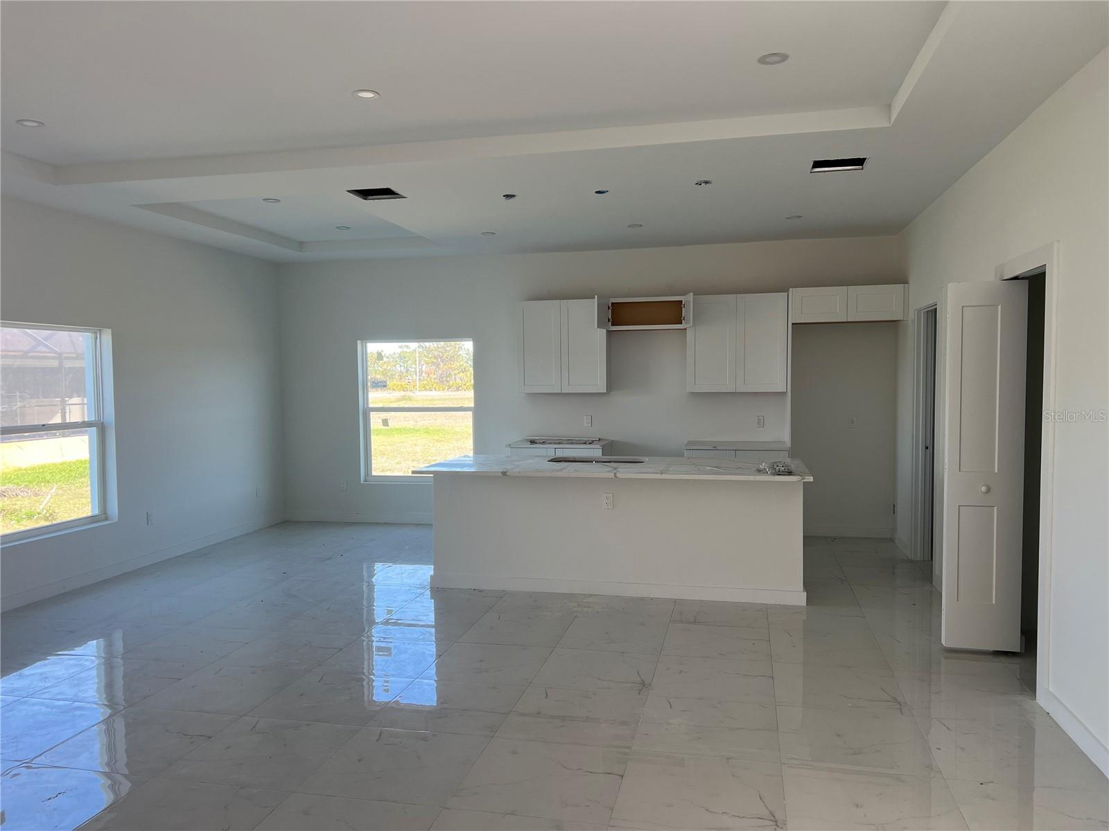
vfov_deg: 53.1
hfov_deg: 67.3
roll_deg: +0.8
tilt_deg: -3.1
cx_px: 554
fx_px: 833
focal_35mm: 26
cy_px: 416
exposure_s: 1/198
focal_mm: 5.7
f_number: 1.5
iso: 40
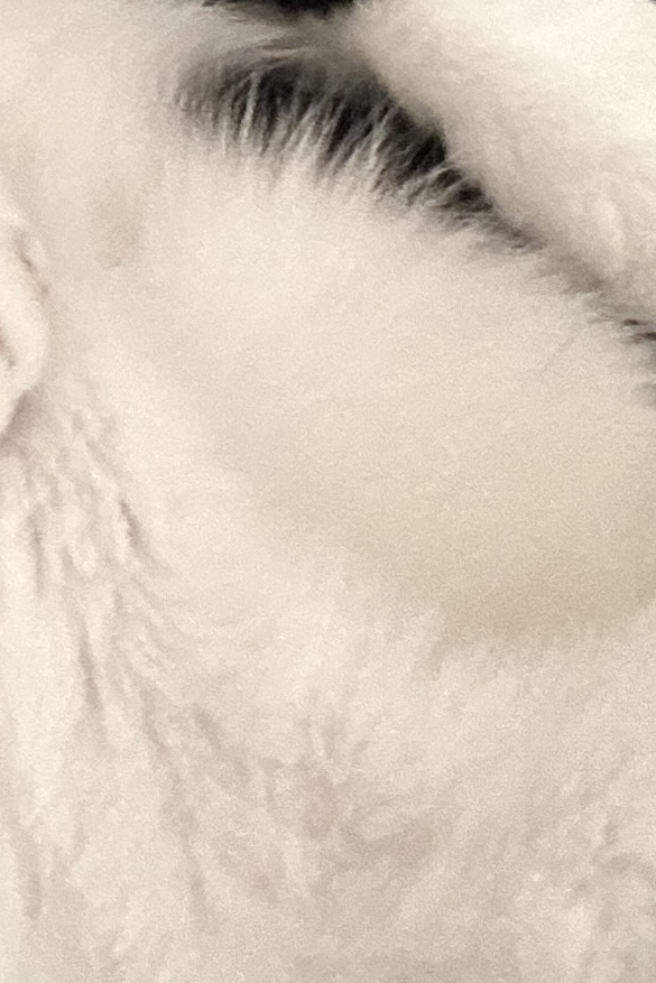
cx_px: -805
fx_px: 3005
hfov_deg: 10.9
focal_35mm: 110
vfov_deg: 17.4
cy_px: -307
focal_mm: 2.69
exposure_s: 1/26
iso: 640
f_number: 1.9
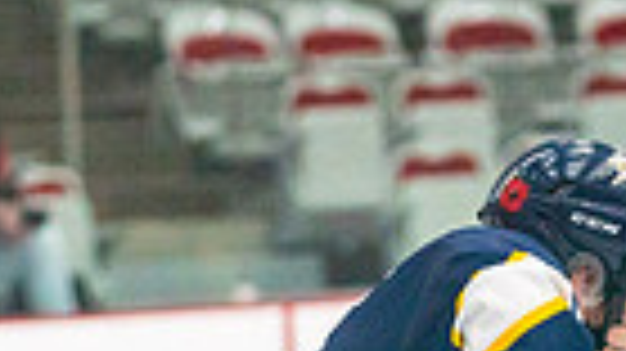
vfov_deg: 2.8
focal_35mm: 424
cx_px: 396
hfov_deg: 5.1
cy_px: 740
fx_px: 7034
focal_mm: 97
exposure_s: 1/1600
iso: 4000
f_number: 2.8
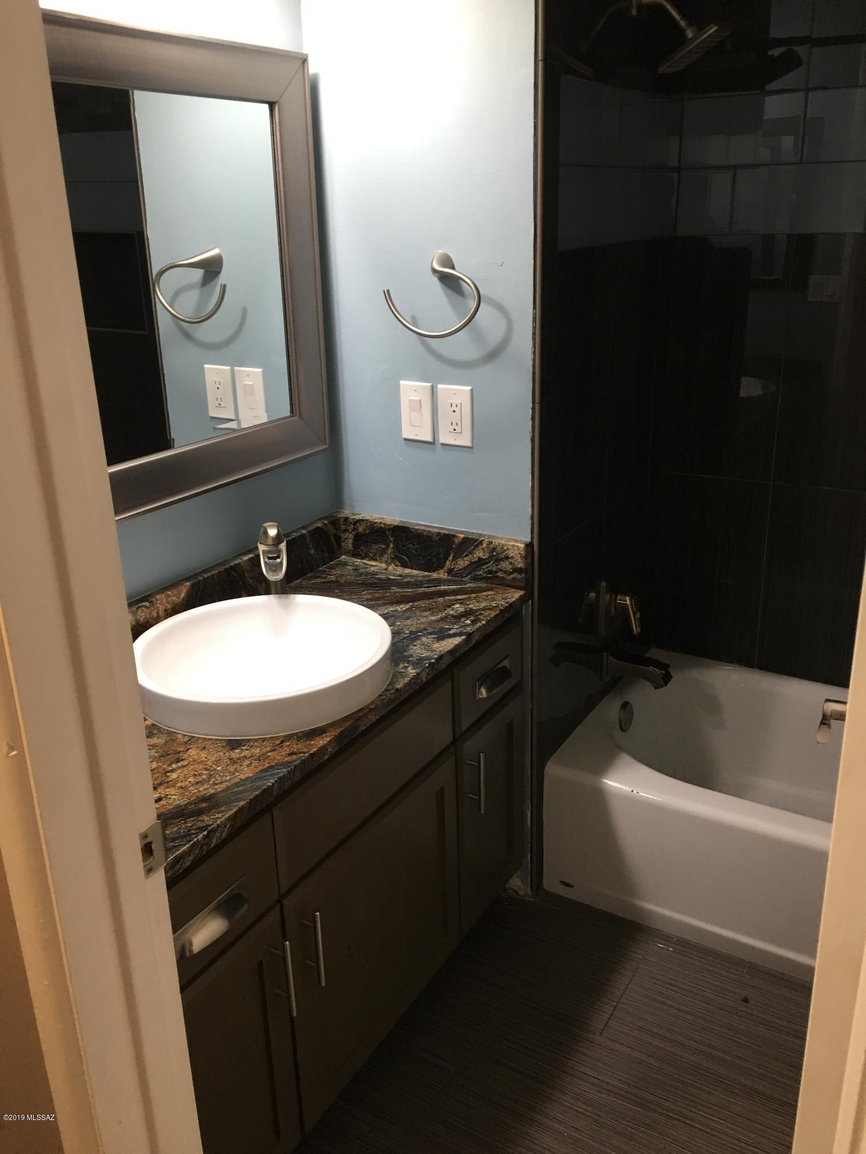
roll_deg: +0.8
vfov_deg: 61.7
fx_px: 967
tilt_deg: -19.4
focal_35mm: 29
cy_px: 577
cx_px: 433
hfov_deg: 48.2
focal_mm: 4.15
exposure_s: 1/15
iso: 50
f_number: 2.2
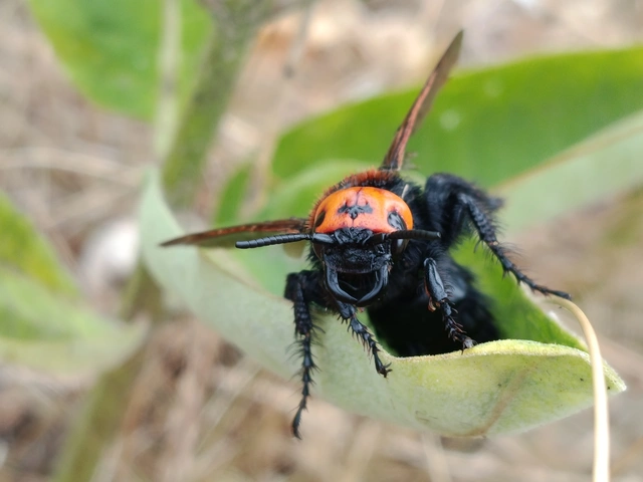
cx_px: 322
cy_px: 241
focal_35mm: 79
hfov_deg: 24.7
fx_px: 1467
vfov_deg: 18.7
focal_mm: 5.24
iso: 81
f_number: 1.7
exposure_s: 1/100
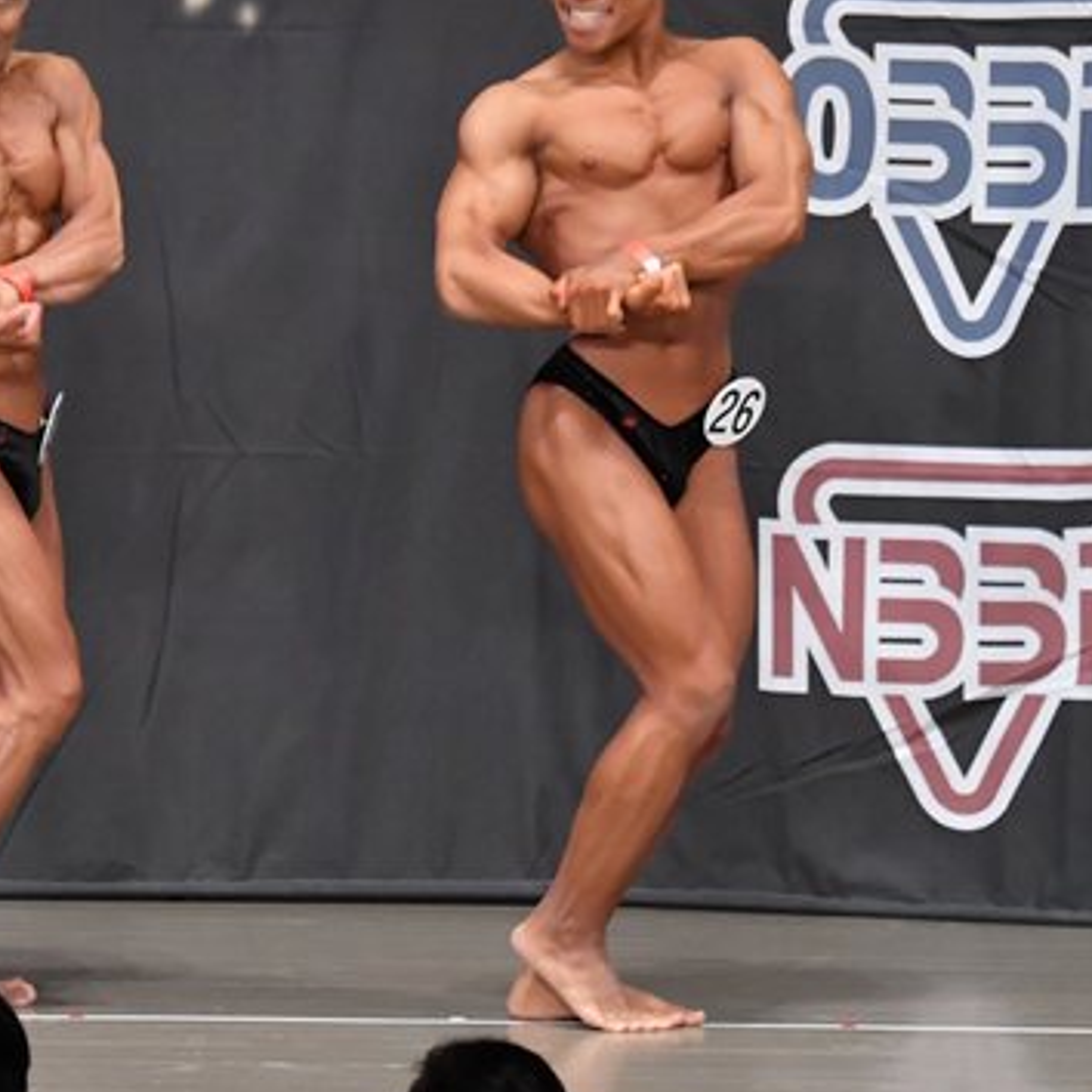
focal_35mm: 376
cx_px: -76
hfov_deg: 4.6
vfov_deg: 4.7
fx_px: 13420
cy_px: 444
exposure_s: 1/400
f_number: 5.6
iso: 6400
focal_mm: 135
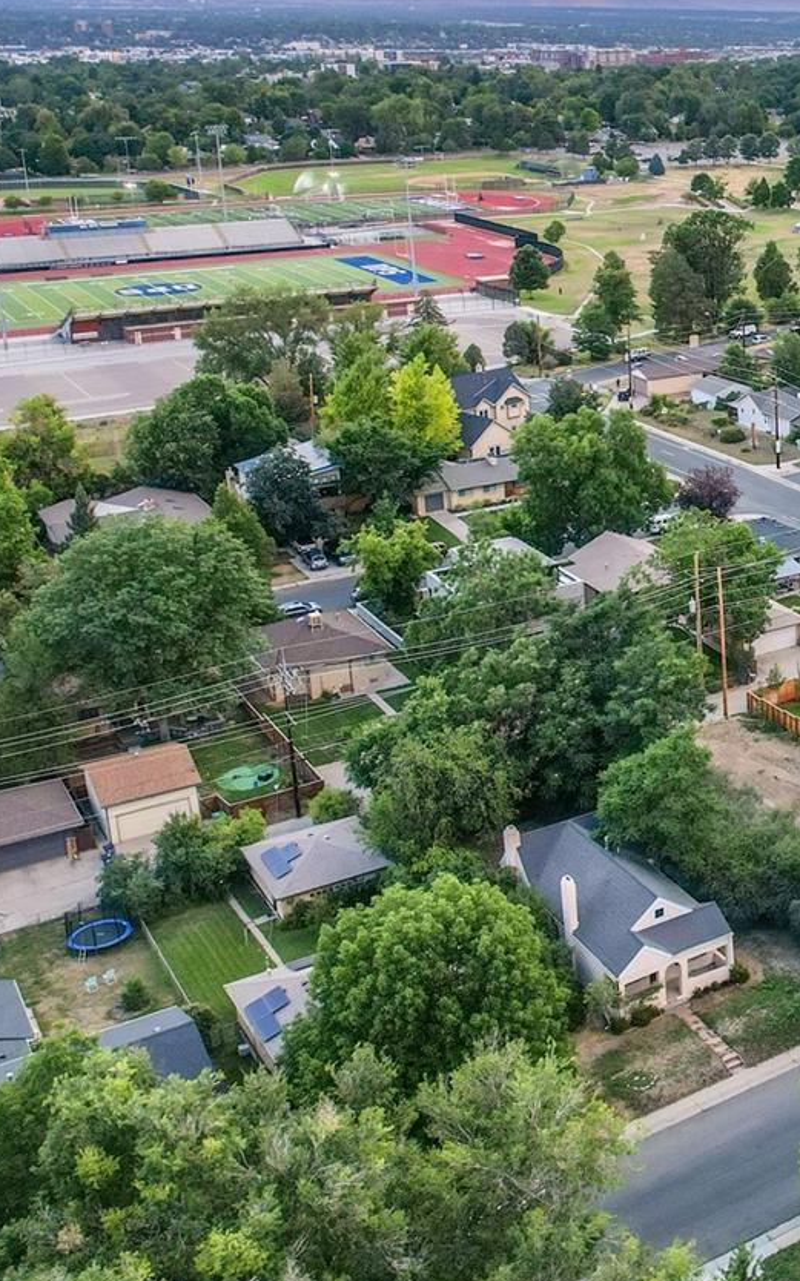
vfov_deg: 45.9
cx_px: 974
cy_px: 499
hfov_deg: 26.4
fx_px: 1501
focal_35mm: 43
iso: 100
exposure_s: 1/160
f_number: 2.8
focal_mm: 8.4
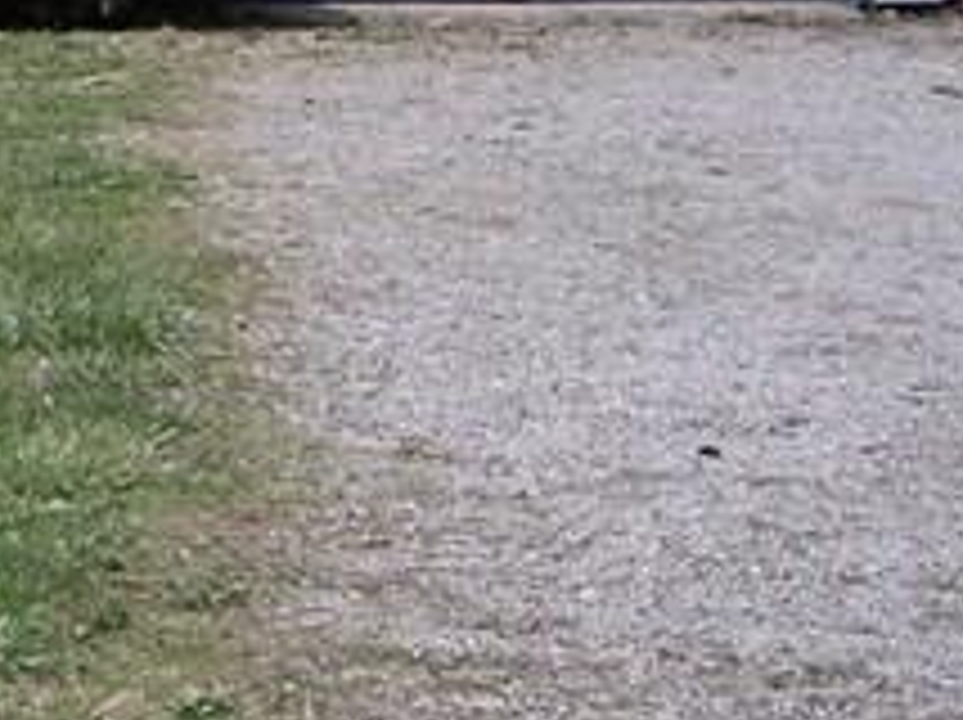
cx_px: -1098
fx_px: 5057
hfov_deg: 9.9
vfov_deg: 8.0
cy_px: -261
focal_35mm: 182
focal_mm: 6.2
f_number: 4.3
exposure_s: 1/500
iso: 64
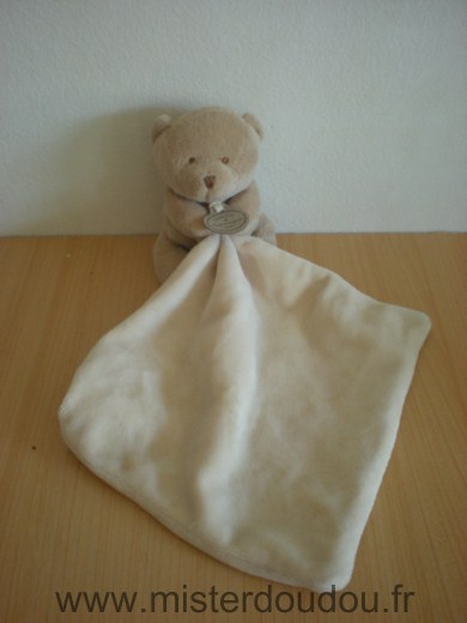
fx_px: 684
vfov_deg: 49.0
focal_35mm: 38
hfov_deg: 37.7
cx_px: 234
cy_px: 312
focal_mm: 6.3
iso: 200
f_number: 3.1
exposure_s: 1/16.7
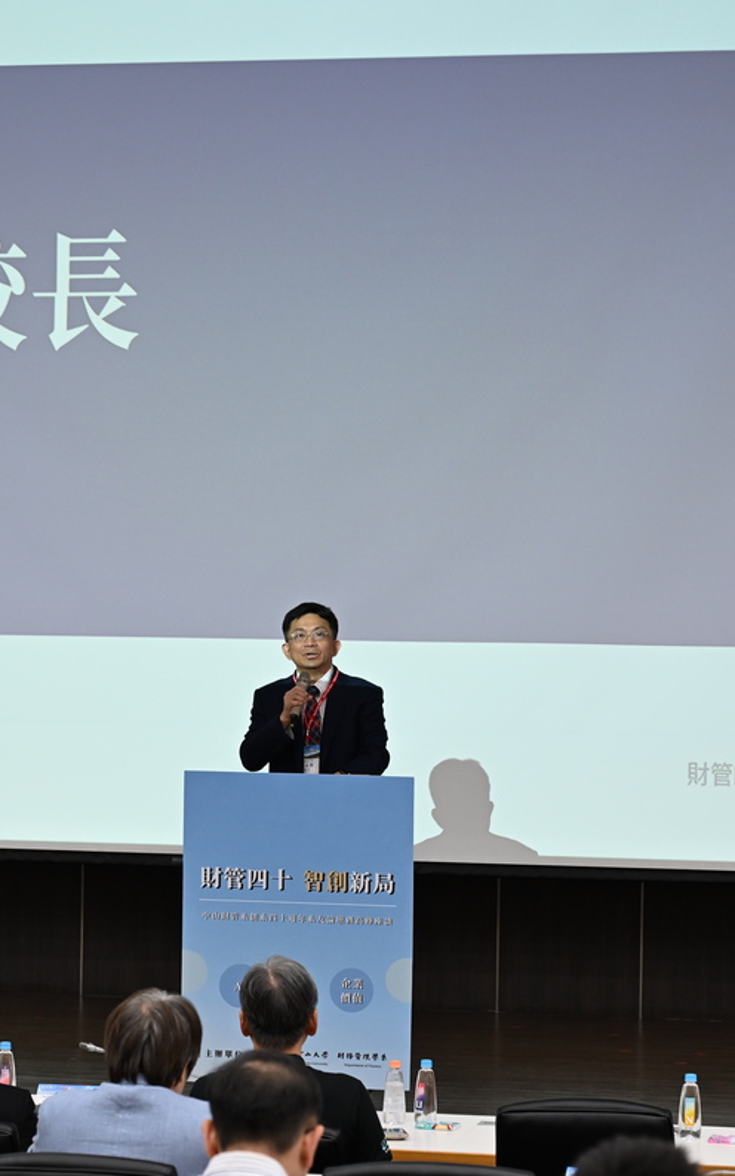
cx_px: 231
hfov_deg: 11.5
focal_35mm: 114
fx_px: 3655
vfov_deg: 18.3
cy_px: 589
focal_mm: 74
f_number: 4.5
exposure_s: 1/100
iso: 1000
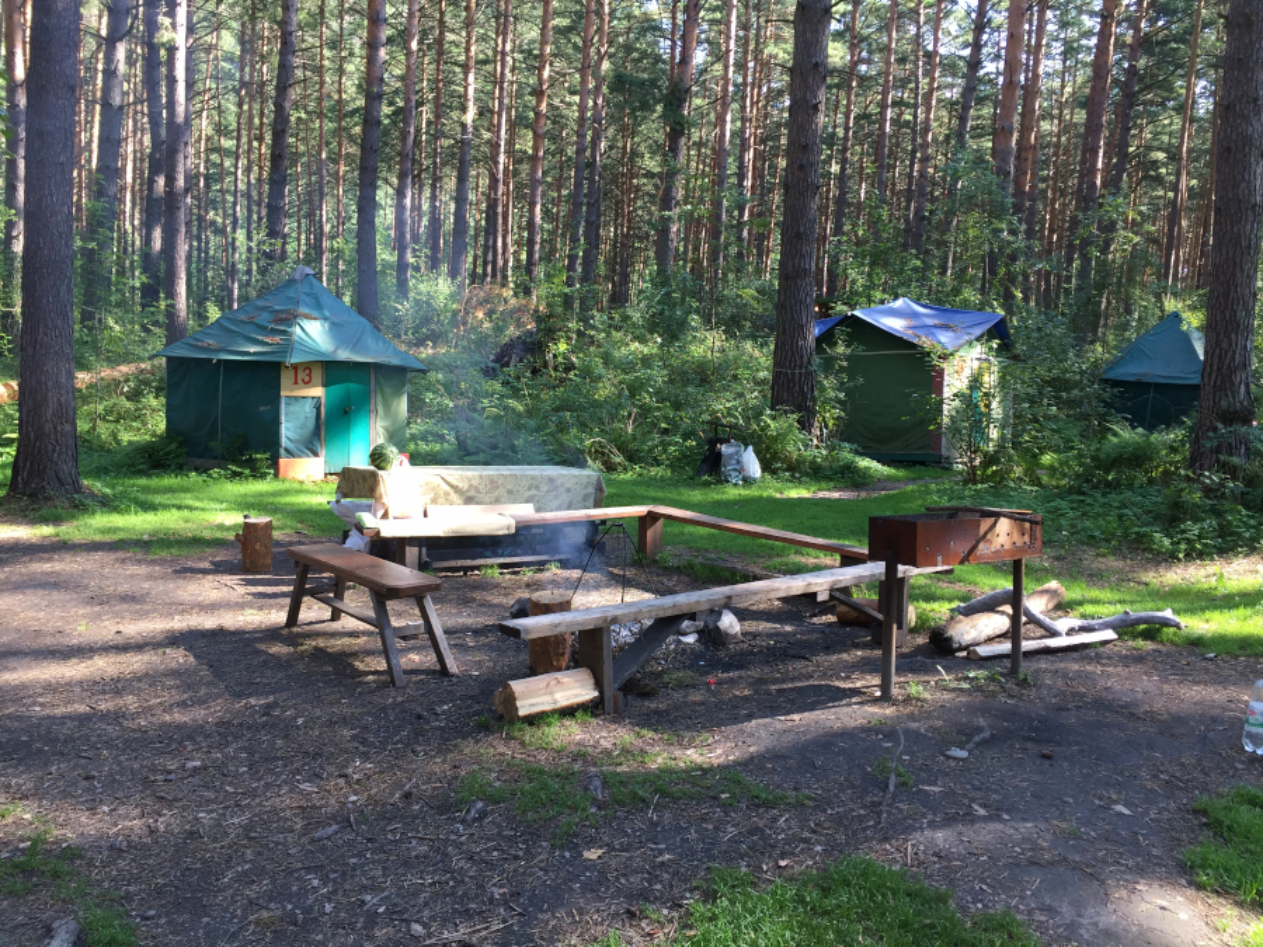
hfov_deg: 61.7
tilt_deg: -5.0
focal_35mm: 29
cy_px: 474
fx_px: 1058
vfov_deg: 48.2
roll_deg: -3.2
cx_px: 632
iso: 40
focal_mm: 4.15
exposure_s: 1/100
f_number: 2.2
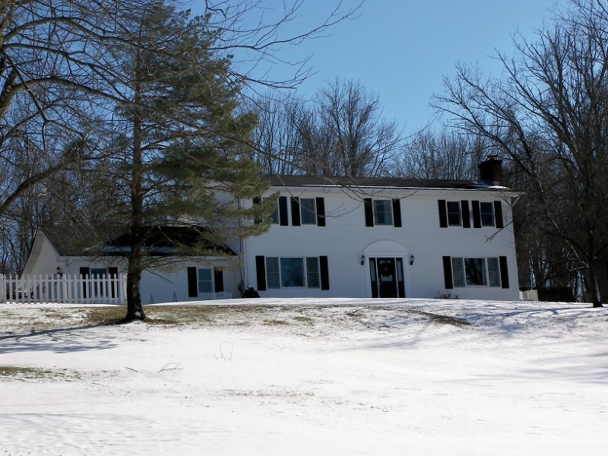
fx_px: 1282
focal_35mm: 73
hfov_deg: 26.7
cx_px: 304
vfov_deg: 20.2
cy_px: 228
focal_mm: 15.4
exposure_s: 1/1000
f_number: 4
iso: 50
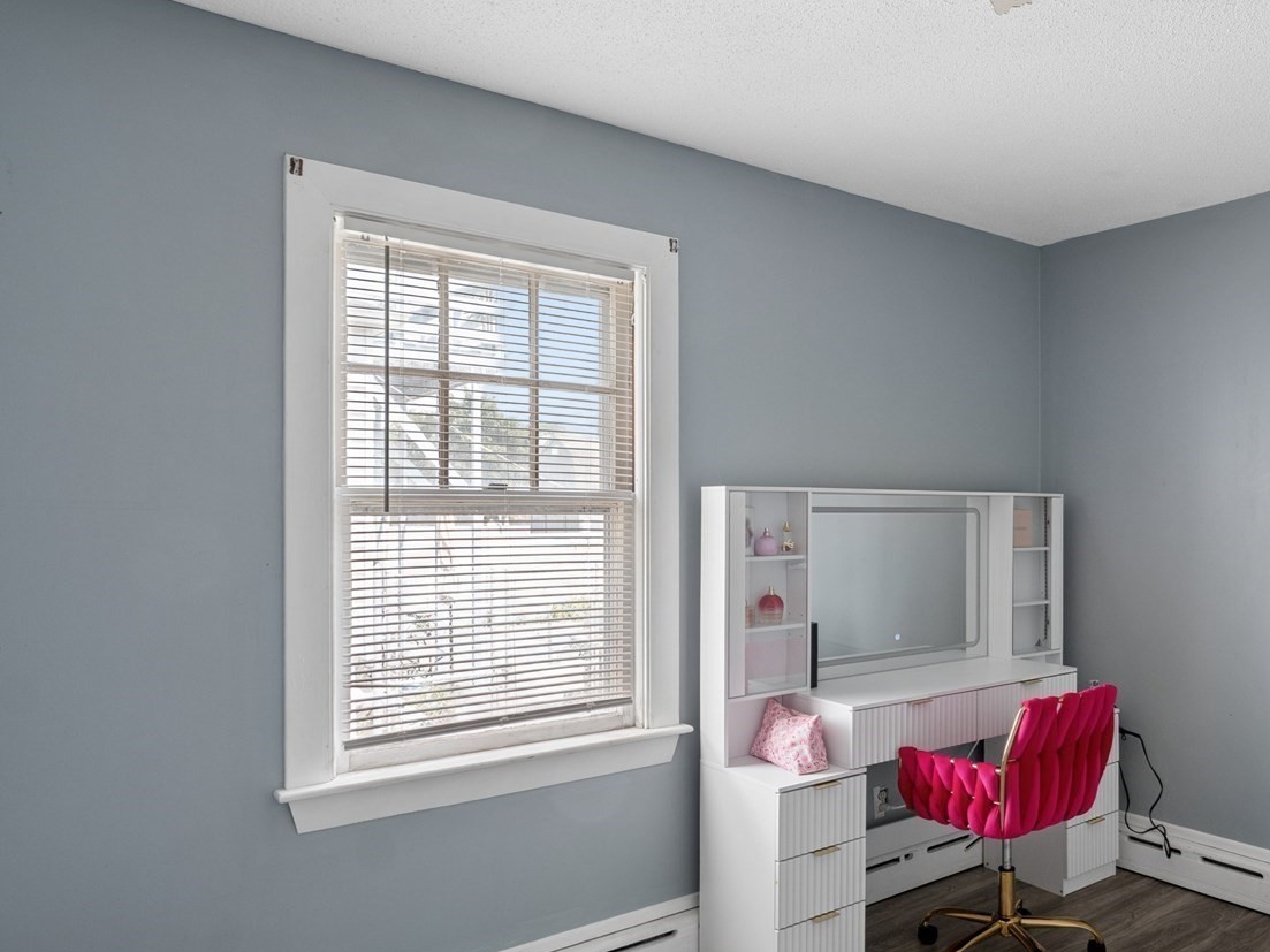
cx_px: 921
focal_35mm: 25
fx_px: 917
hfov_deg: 66.0
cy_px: 527
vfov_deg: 54.8
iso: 400
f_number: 8
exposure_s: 1/30
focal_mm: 14
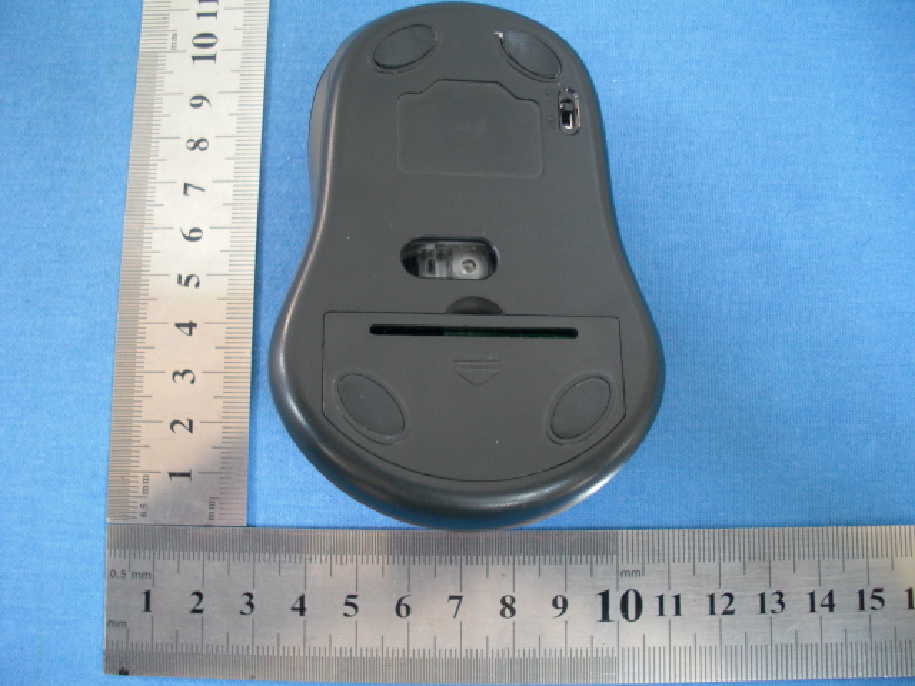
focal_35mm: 36
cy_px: 343
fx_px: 952
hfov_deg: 51.4
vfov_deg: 39.7
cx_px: 458
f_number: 2.8
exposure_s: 1/5
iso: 200
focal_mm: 6.3
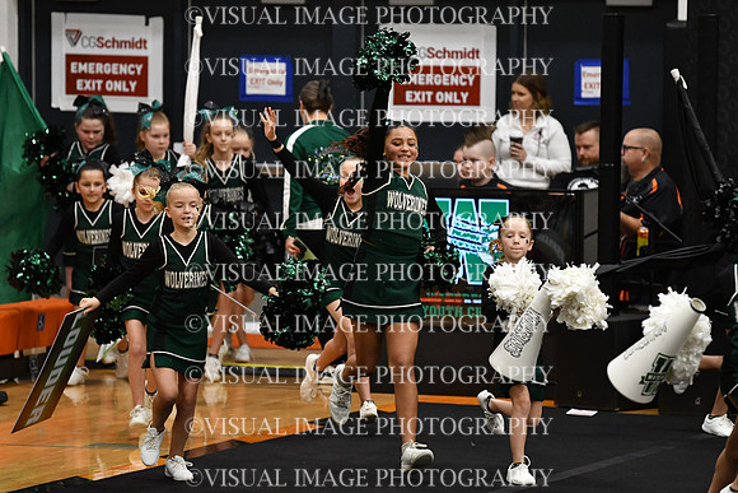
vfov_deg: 5.6
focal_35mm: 247
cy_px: 246
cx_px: 369
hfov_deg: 8.3
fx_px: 5064
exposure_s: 1/800
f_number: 2.8
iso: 4000
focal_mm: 165
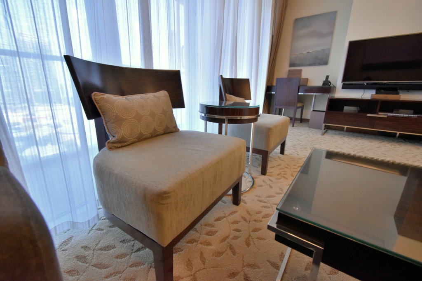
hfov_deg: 100.4
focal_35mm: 15
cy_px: 140
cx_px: 211
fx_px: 176
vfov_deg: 77.3
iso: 1100
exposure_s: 1/125
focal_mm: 10
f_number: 4.5
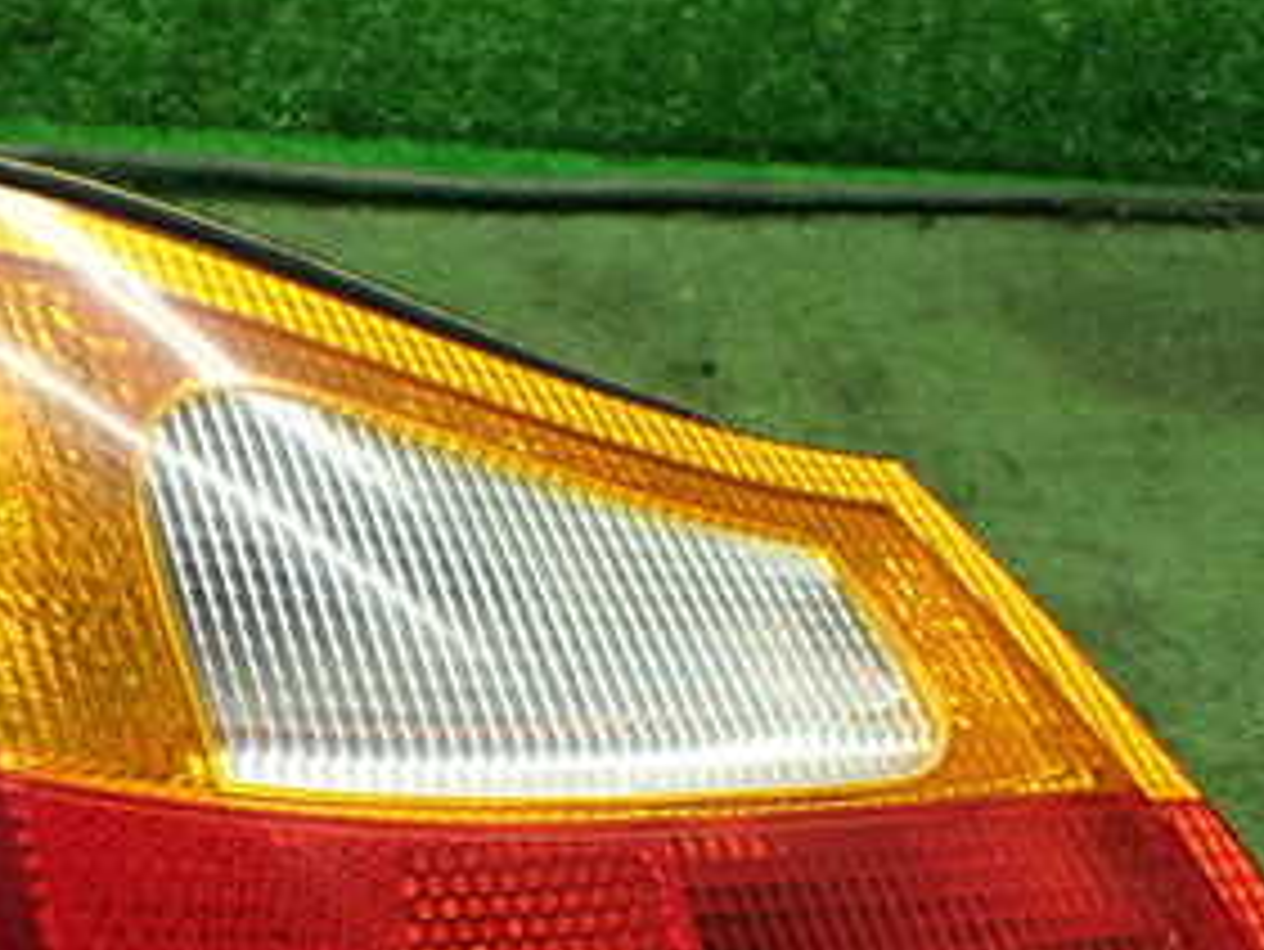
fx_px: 2338
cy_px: 779
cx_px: 252
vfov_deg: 22.6
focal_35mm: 64
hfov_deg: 29.6
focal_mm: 5.4
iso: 640
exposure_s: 1/125
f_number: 2.3
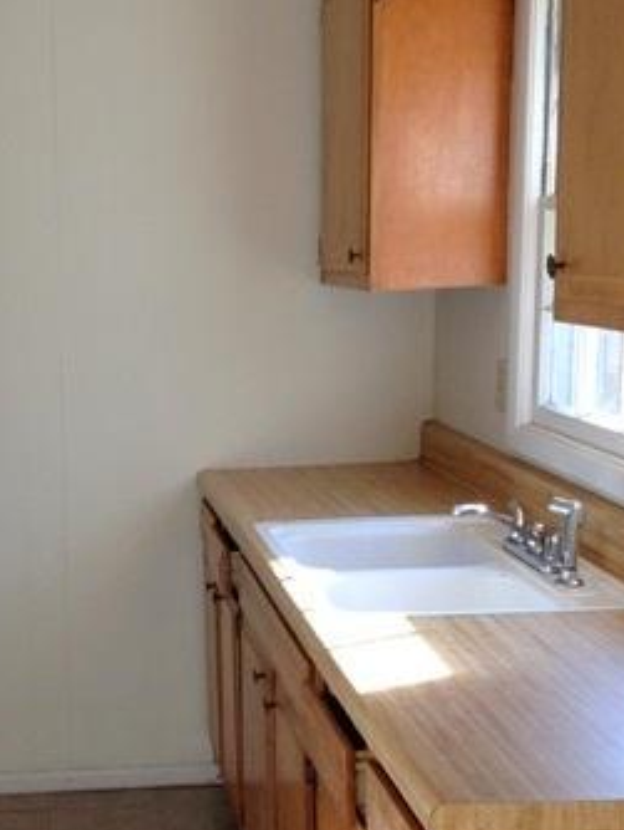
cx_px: 57
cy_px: 512
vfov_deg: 28.9
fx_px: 1608
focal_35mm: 67
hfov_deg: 21.5
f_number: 2.4
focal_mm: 4.28
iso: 64
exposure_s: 1/60
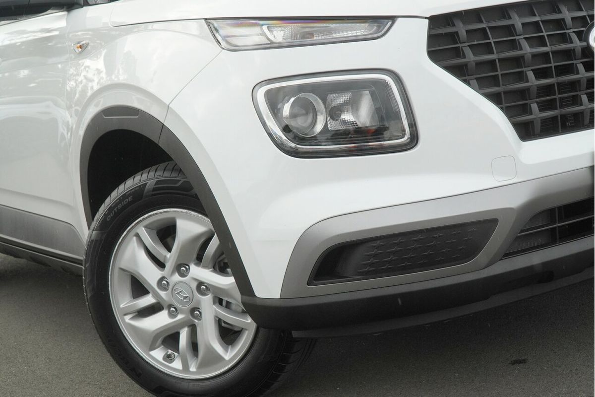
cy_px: 198
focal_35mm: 48
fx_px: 793
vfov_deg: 28.1
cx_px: 298
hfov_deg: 41.1
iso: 800
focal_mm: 32
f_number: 7.1
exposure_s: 1/640
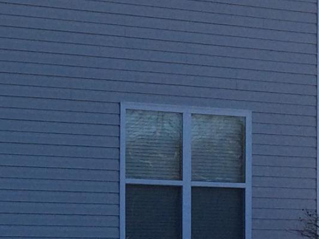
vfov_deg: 9.1
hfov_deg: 11.3
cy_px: 147
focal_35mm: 164
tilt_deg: +1.3
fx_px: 1512
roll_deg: -0.3
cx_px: -235
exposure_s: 1/1866
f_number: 2.2
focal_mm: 4.15
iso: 32
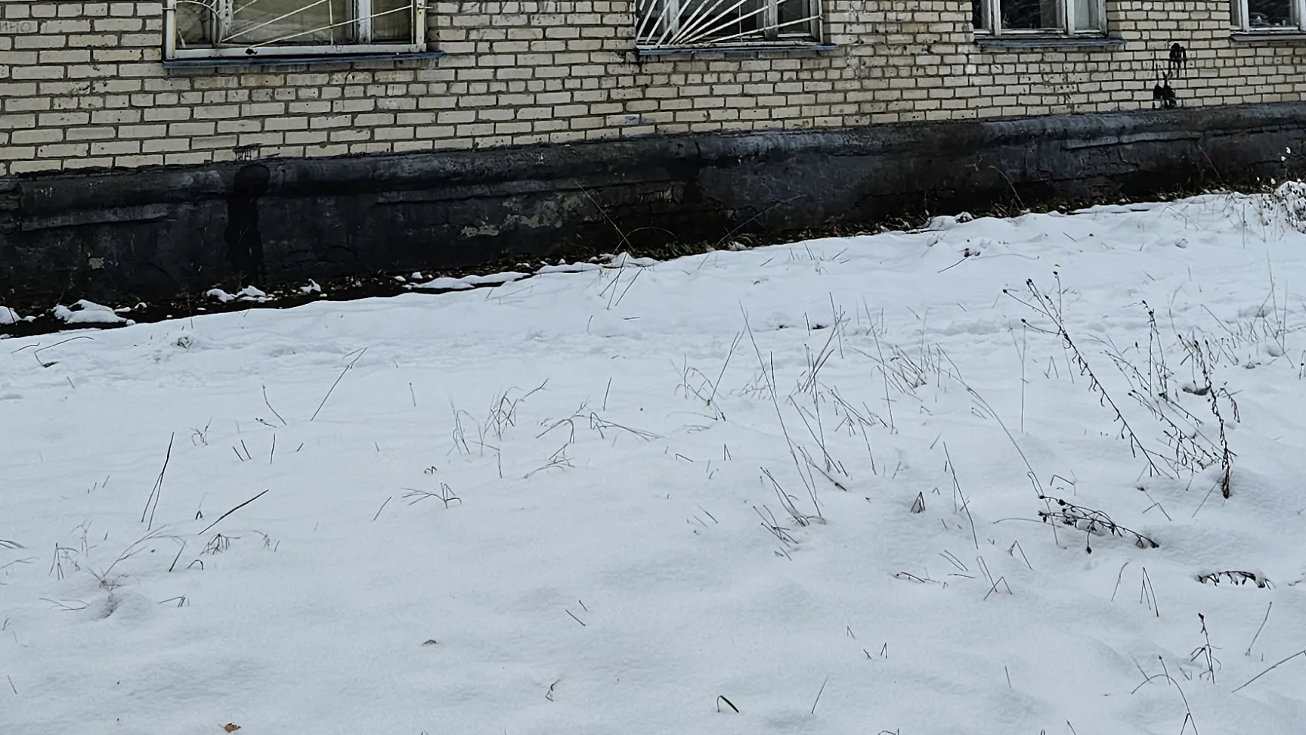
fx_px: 2009
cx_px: 843
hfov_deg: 35.7
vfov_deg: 19.3
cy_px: -188
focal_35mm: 58
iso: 32
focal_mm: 5.4
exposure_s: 1/1414
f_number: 1.8
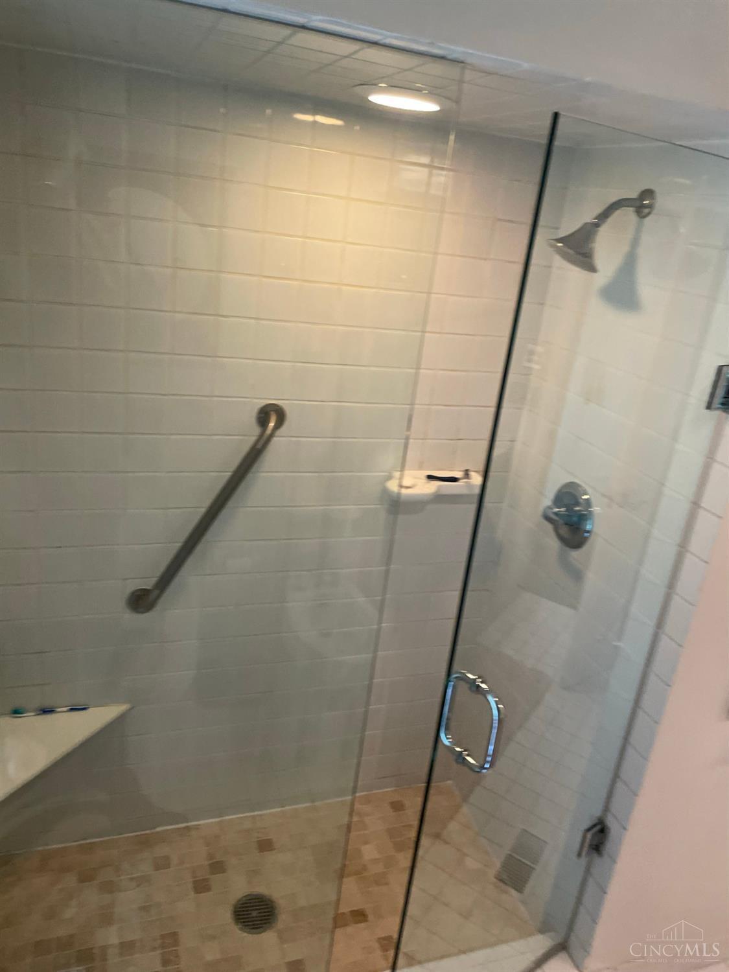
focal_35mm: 26
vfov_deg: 67.3
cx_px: 364
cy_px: 486
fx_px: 730
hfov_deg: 53.1
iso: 250
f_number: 1.6
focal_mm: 4.2
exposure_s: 1/60
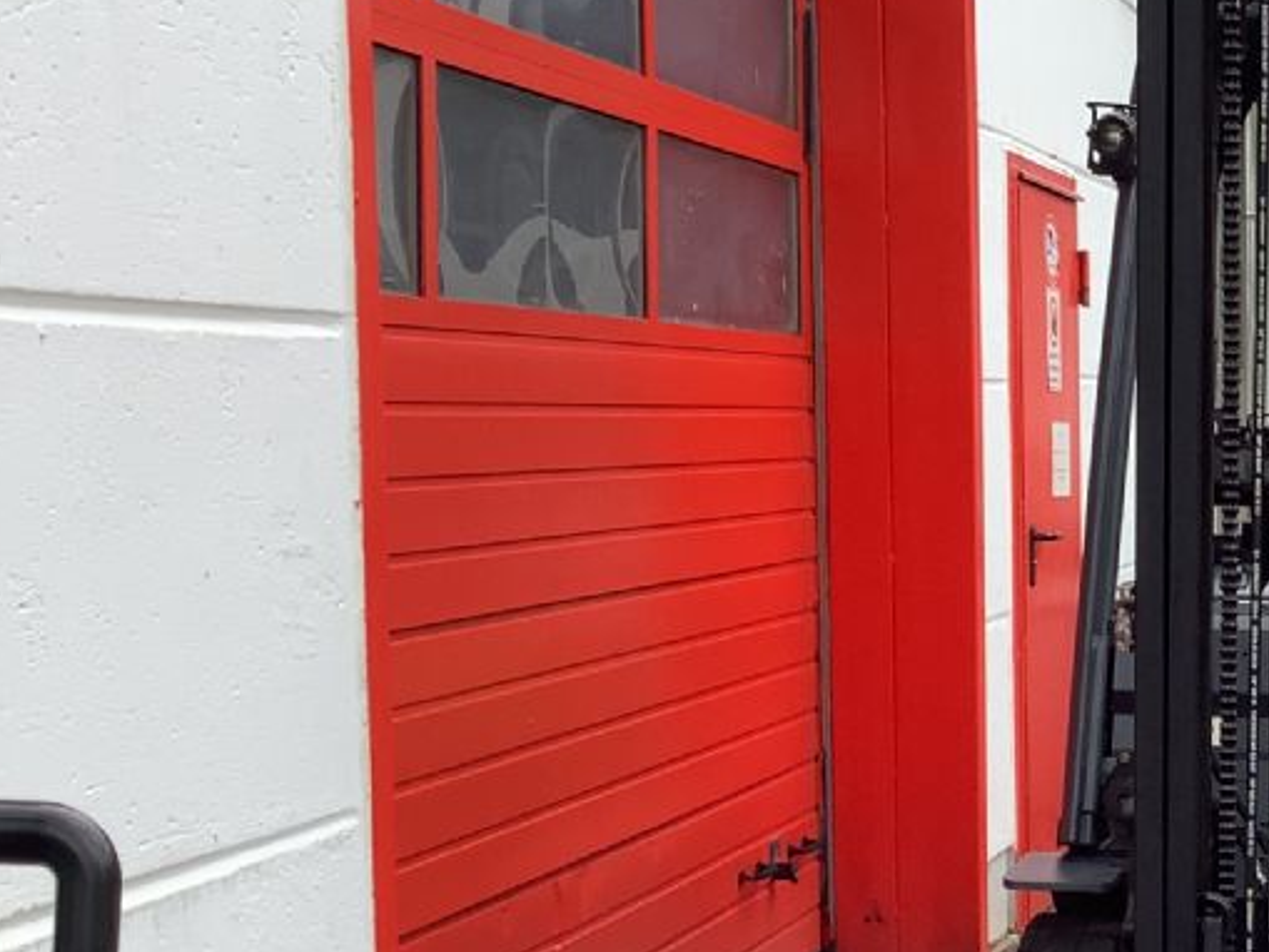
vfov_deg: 18.9
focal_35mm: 78
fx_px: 2860
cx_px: 1436
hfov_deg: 23.3
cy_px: 603
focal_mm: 3.3
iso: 25
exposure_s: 1/280
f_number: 2.4
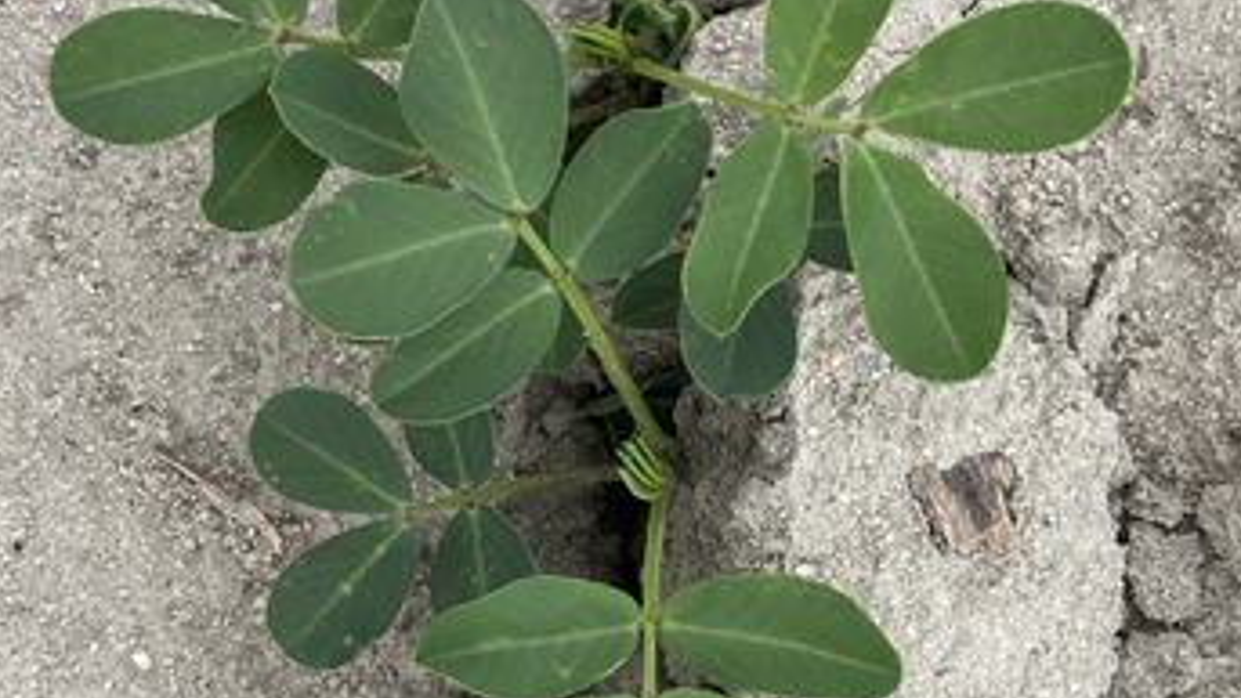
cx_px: 633
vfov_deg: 18.2
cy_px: 242
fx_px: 2172
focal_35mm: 66
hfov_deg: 31.9
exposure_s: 1/626
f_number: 1.6
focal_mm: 5.96
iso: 32
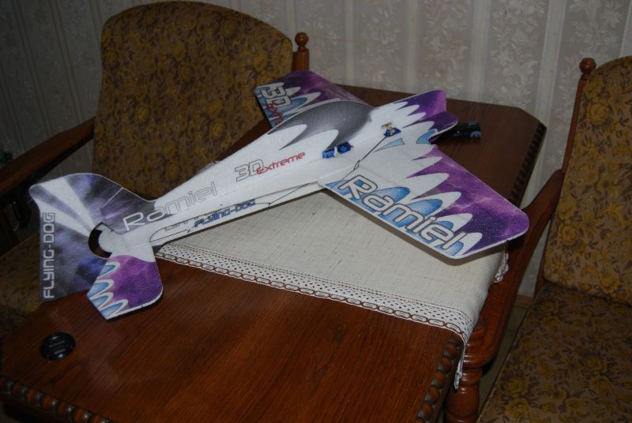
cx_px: 316
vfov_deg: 37.0
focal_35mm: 36
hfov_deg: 53.1
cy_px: 212
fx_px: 633
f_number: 4
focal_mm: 24
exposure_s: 1/60
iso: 200
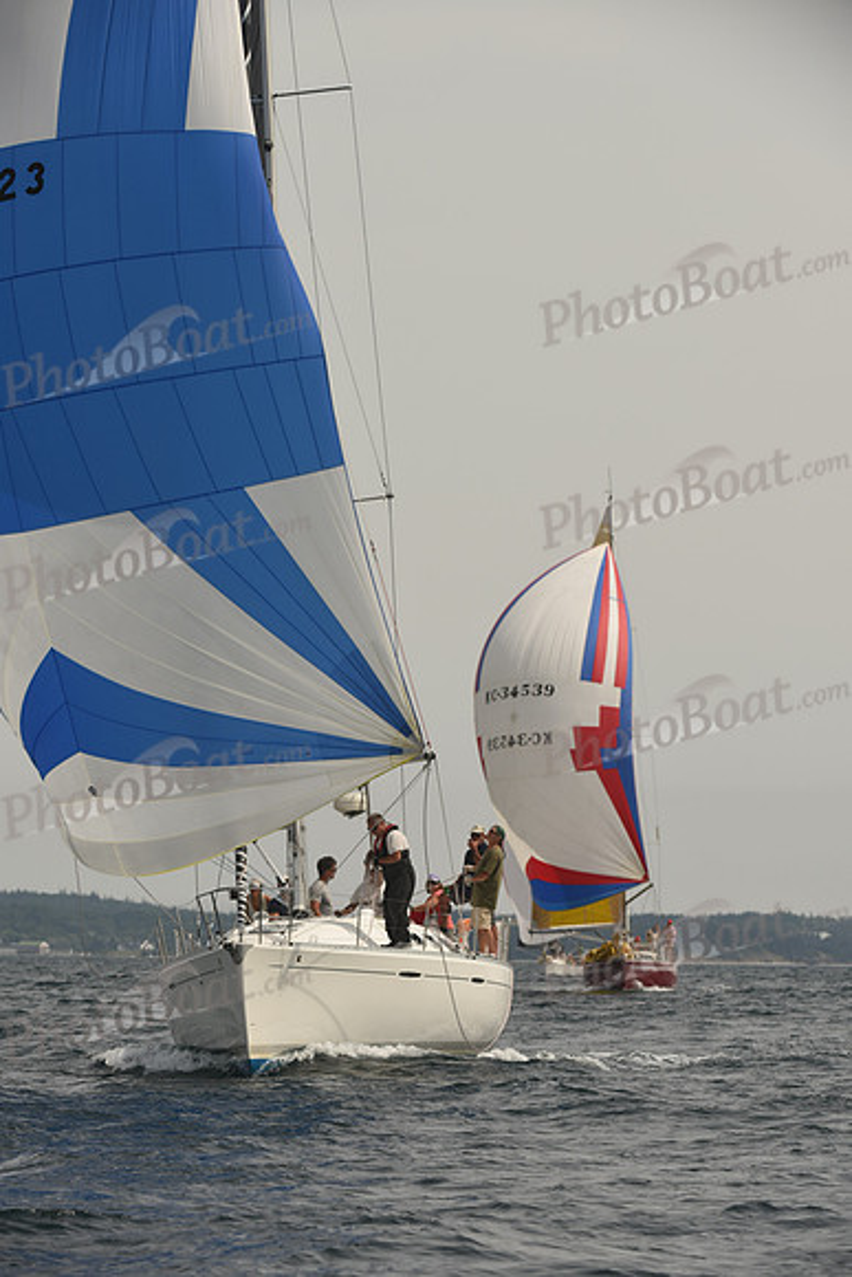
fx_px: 7095
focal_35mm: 200
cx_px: 426
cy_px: 638
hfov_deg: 6.9
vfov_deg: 10.3
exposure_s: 1/1000
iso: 250
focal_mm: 200
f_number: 8
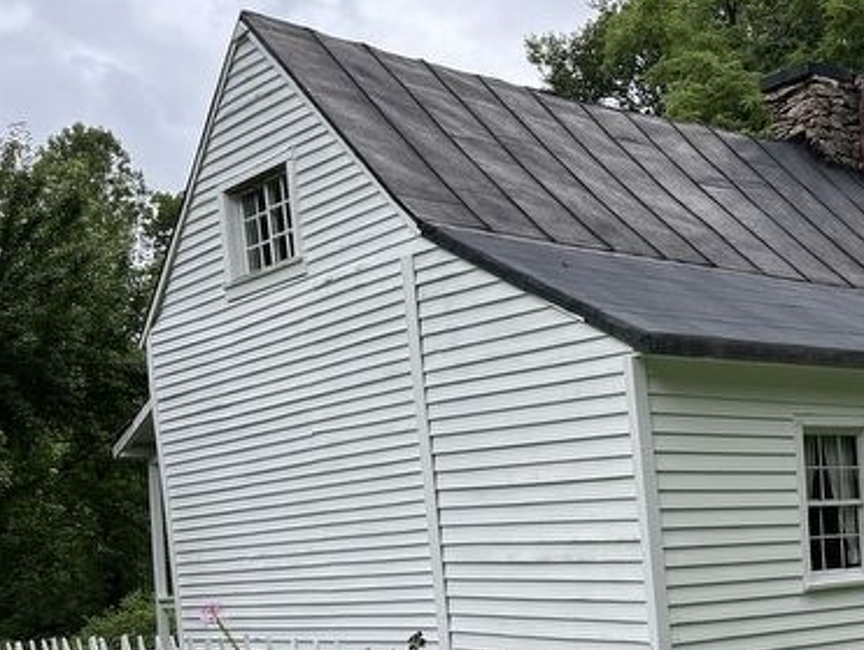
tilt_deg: +1.3
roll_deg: +3.5
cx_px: 890
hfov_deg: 31.4
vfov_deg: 25.7
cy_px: 527
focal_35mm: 56
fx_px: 1399
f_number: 1.6
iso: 50
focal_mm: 5.1
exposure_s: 1/1000
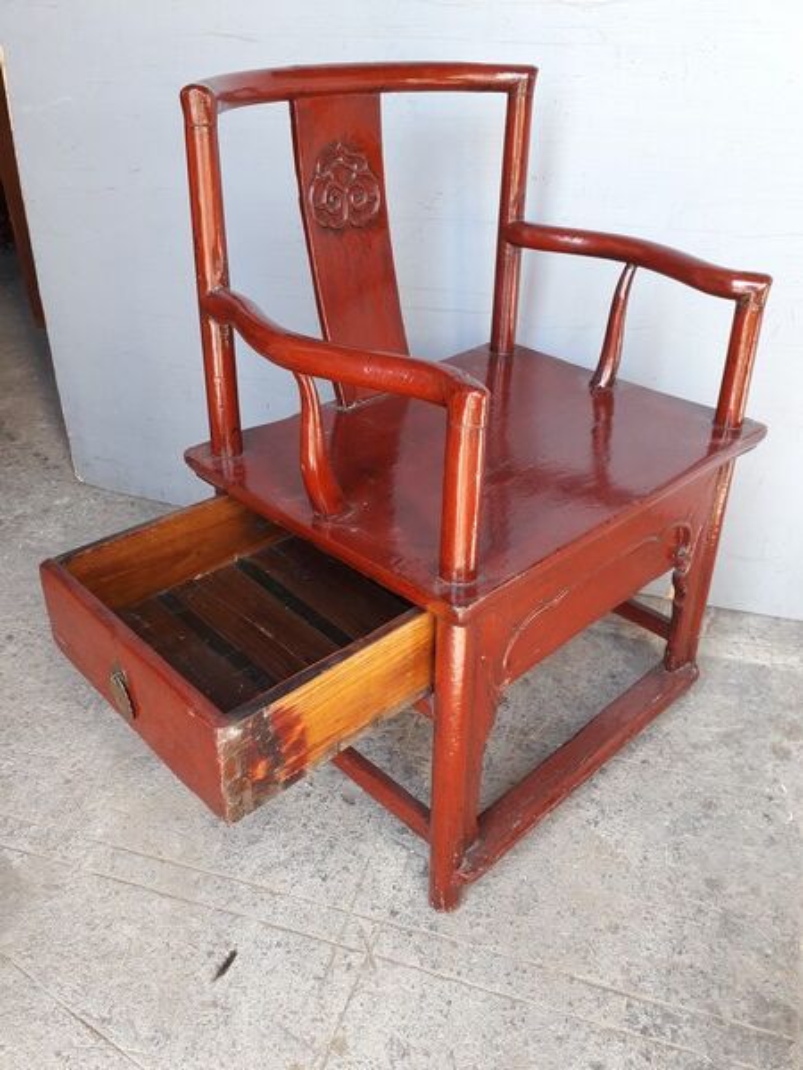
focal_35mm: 27
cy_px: 535
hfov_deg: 51.4
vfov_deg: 65.3
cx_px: 402
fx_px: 835
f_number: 1.9
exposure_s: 1/50
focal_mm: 3.6
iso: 50
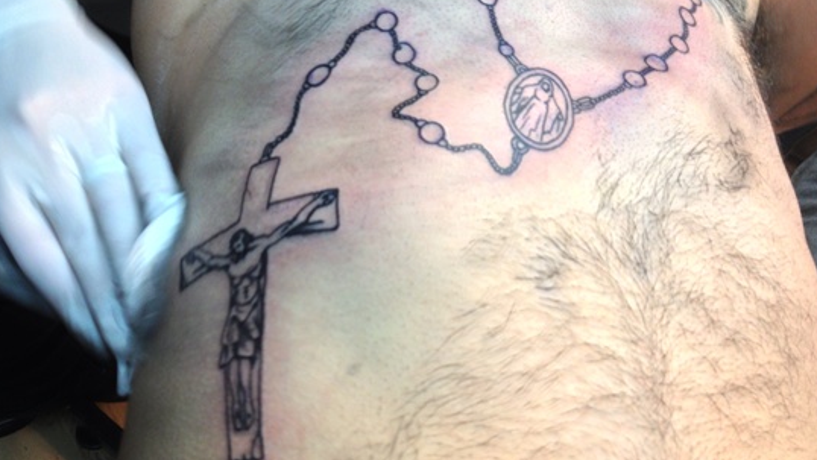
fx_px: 845
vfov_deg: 30.4
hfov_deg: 51.6
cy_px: 200
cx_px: 407
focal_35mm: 39
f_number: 2.4
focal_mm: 4.28
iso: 64
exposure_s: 1/20
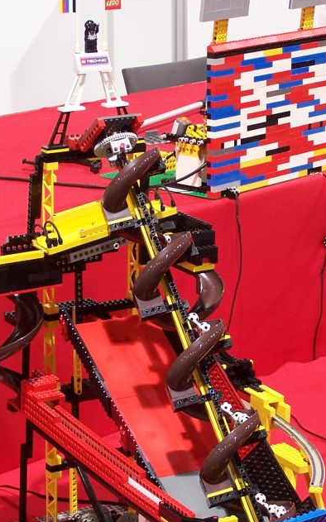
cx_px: 164
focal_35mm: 129
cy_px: 299
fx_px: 1835
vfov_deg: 16.2
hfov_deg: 10.2
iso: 80
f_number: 3.2
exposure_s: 1/3
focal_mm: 12.4
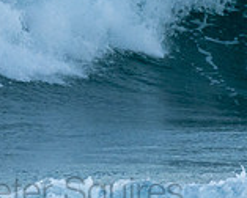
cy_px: -70
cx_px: 61
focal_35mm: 2602
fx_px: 19045
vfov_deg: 0.6
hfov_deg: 0.7
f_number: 5.6
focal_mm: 500
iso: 1100
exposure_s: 1/1250
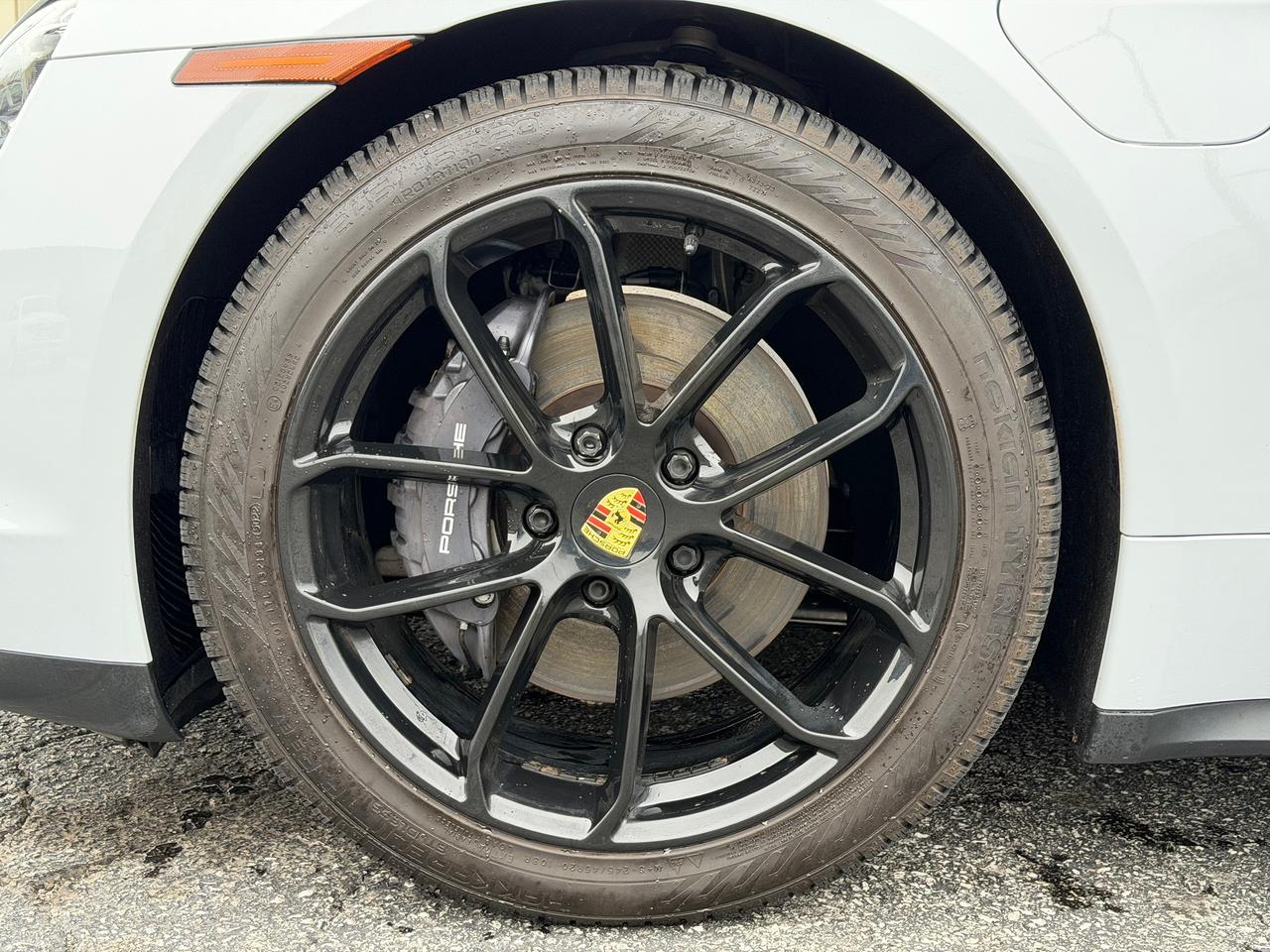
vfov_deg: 30.3
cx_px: 635
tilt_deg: -11.3
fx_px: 1761
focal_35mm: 48
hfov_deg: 39.7
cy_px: 476
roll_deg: -0.9
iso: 80
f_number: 1.78
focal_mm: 6.76
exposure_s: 1/333
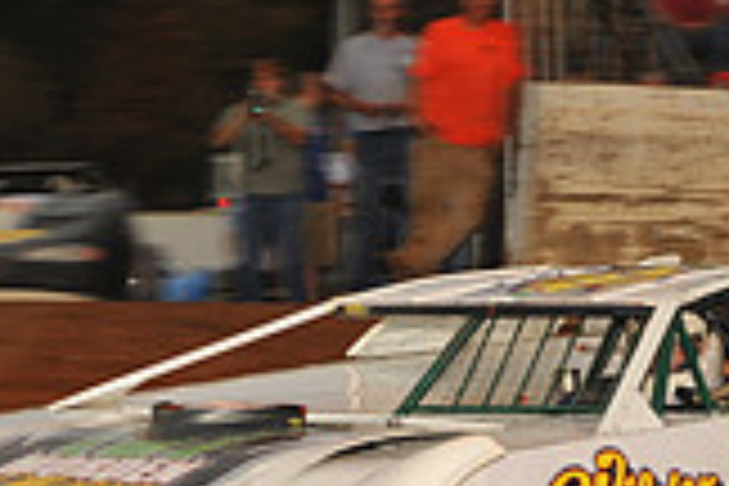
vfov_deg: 5.5
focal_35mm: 251
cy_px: 482
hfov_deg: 8.2
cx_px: 306
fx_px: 5082
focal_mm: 70
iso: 800
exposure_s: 1/320
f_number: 7.1
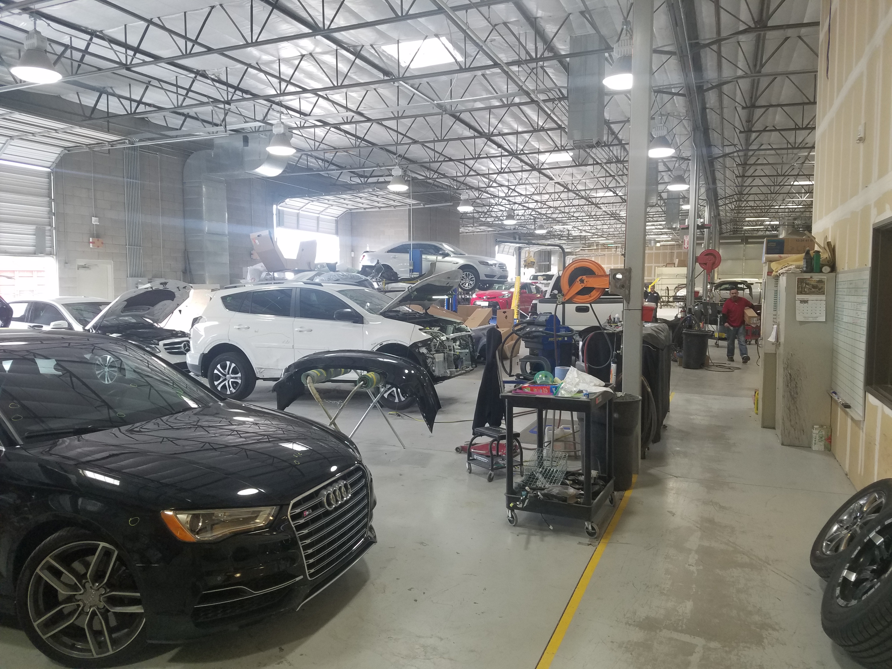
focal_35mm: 26
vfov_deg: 53.1
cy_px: 334
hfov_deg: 67.3
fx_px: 670
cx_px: 446
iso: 100
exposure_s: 1/60
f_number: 1.7
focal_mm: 4.2
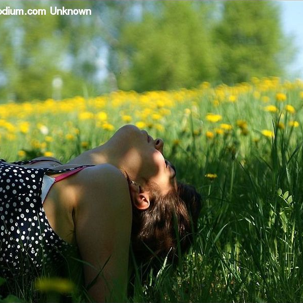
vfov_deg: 12.1
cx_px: 146
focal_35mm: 145
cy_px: 152
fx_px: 1432
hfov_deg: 12.1
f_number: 2.8
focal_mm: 75
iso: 100
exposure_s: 1/1000
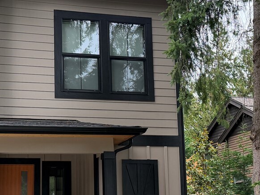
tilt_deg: +9.5
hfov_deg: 29.3
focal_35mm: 66
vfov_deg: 22.1
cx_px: 100
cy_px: 131
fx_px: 496
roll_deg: +1.1
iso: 200
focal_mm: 6.76
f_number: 1.78
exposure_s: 1/161
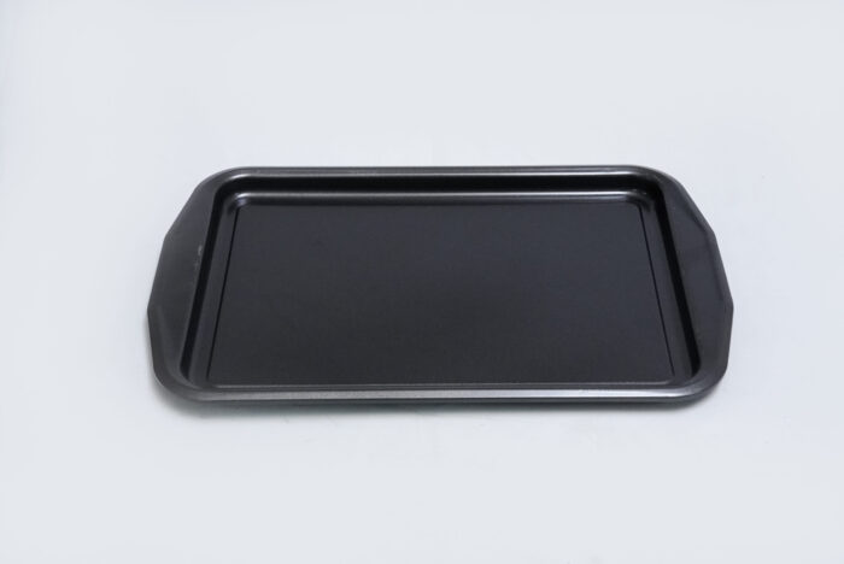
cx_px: 422
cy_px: 282
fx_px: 1408
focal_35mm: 60
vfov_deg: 22.7
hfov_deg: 33.4
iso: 6400
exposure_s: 1/160
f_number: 16
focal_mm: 60
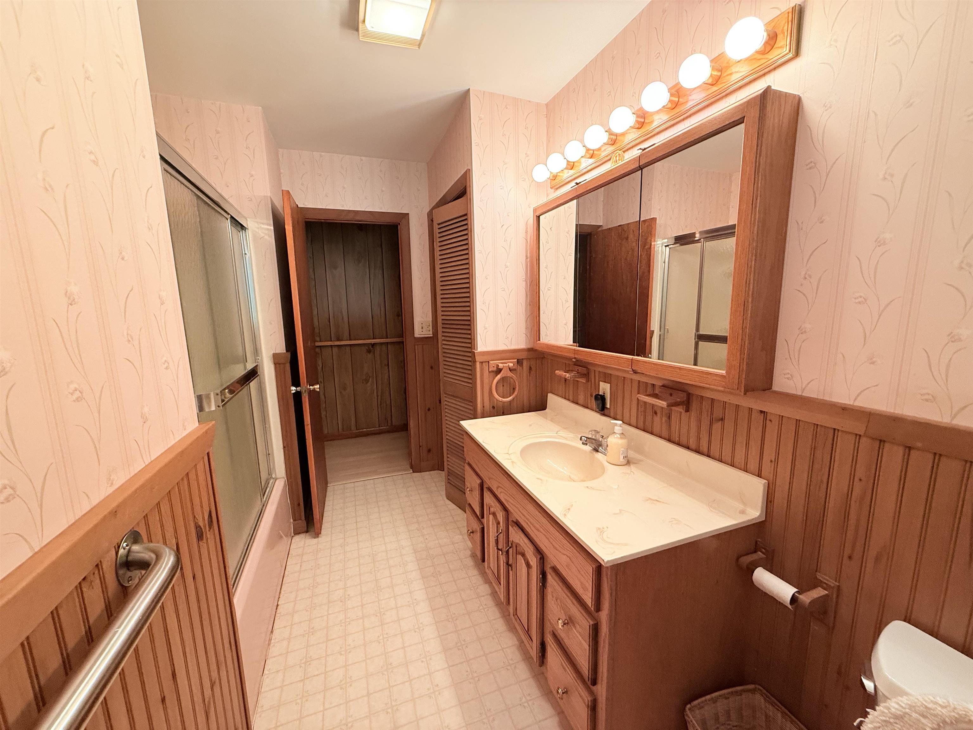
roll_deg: +1.3
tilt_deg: -8.7
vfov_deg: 85.7
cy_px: 365
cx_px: 486
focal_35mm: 14
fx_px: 394
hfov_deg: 102.1
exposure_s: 1/60
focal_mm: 2.22
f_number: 2.2
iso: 320
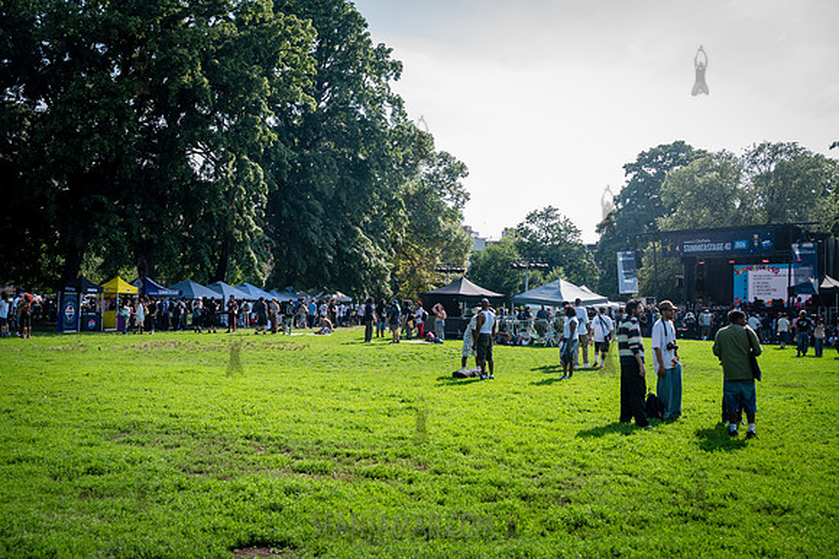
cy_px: 280
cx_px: 420
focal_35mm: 35
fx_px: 815
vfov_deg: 37.8
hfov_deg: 54.5
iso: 500
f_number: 4.5
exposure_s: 1/1600
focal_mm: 35
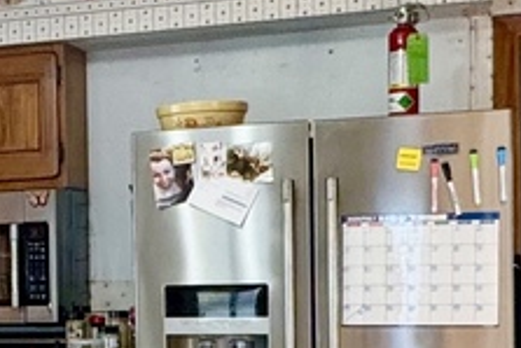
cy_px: 332
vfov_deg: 14.4
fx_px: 1361
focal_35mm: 94
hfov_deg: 19.5
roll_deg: +2.0
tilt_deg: -3.0
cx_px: -201
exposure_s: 1/120
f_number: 2.2
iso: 100
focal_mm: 2.22
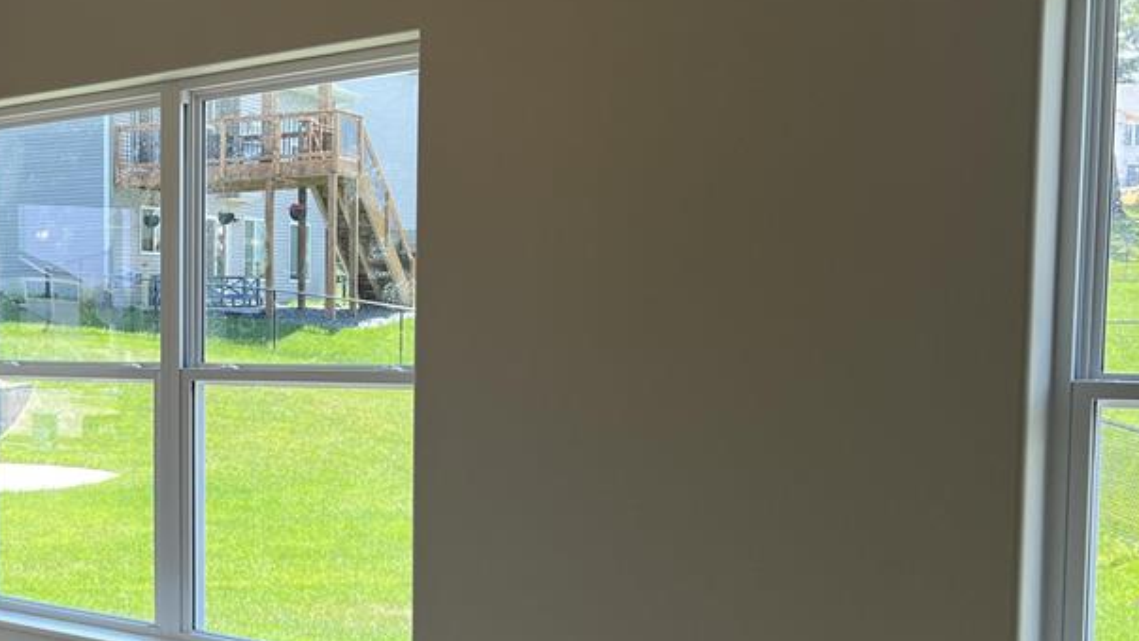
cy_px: 469
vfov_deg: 19.9
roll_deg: +0.9
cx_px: 9
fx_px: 1812
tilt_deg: -3.6
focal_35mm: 60
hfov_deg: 32.2
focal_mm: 5.7
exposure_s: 1/380
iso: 50
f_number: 1.5
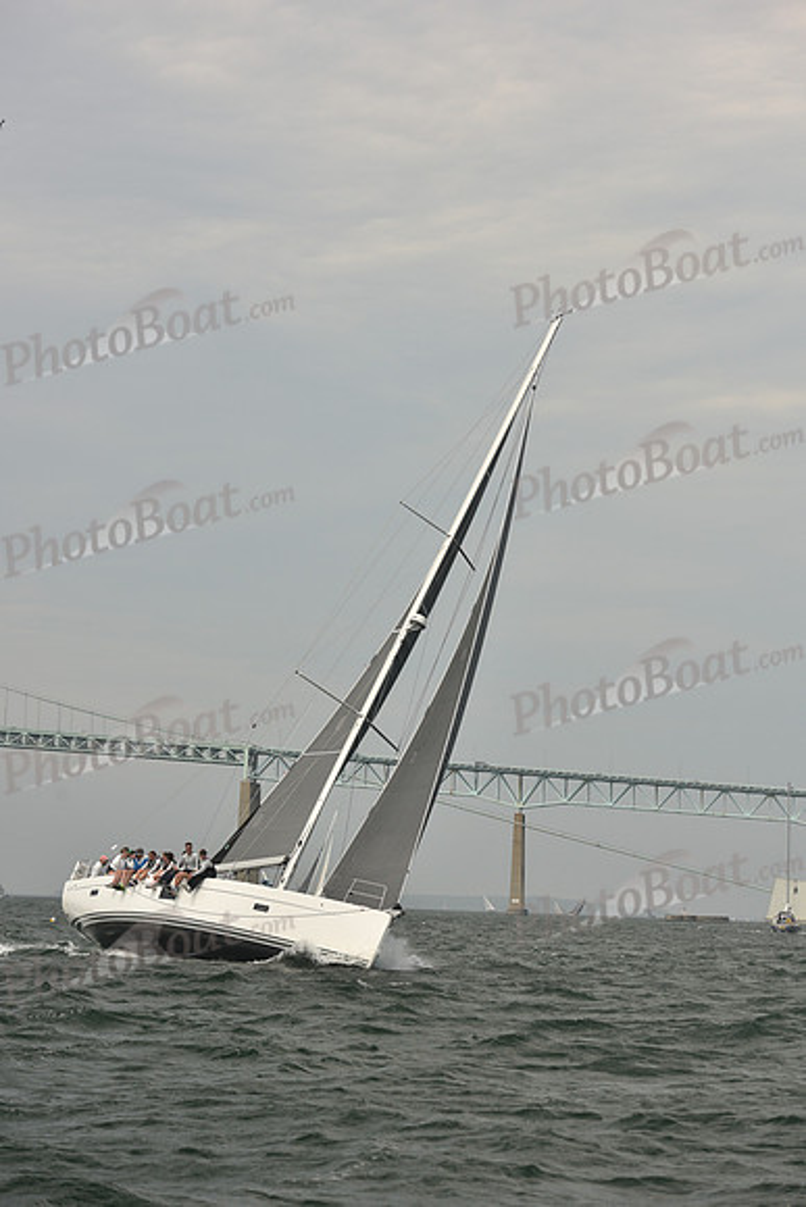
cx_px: 403
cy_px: 604
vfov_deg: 22.1
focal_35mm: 92
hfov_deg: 14.9
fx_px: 3088
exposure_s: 1/640
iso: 250
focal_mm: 92
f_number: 6.3
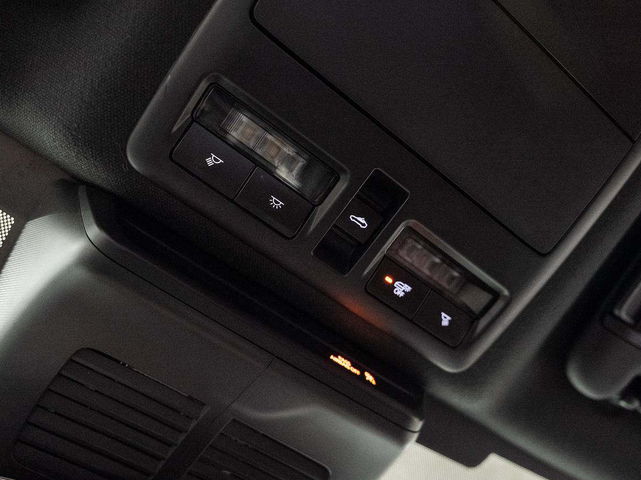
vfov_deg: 48.2
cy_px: 252
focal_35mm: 29
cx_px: 344
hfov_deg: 61.6
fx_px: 537
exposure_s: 1/40
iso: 1600
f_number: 3.2
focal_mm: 24
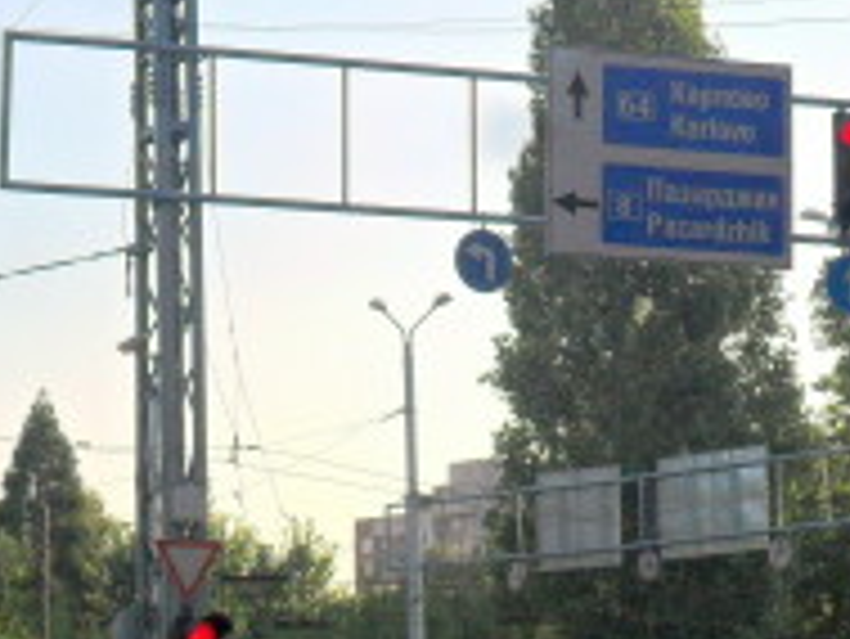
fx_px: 3268
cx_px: 513
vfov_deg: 11.2
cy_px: 360
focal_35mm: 133
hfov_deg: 14.8
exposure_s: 1/500
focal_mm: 11.2
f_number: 5.6
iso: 100
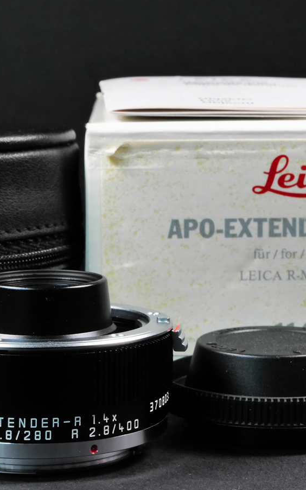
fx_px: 1375
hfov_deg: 12.7
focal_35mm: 103
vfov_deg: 20.2
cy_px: 287
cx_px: 193
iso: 800
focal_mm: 57
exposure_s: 1/2.5
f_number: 22
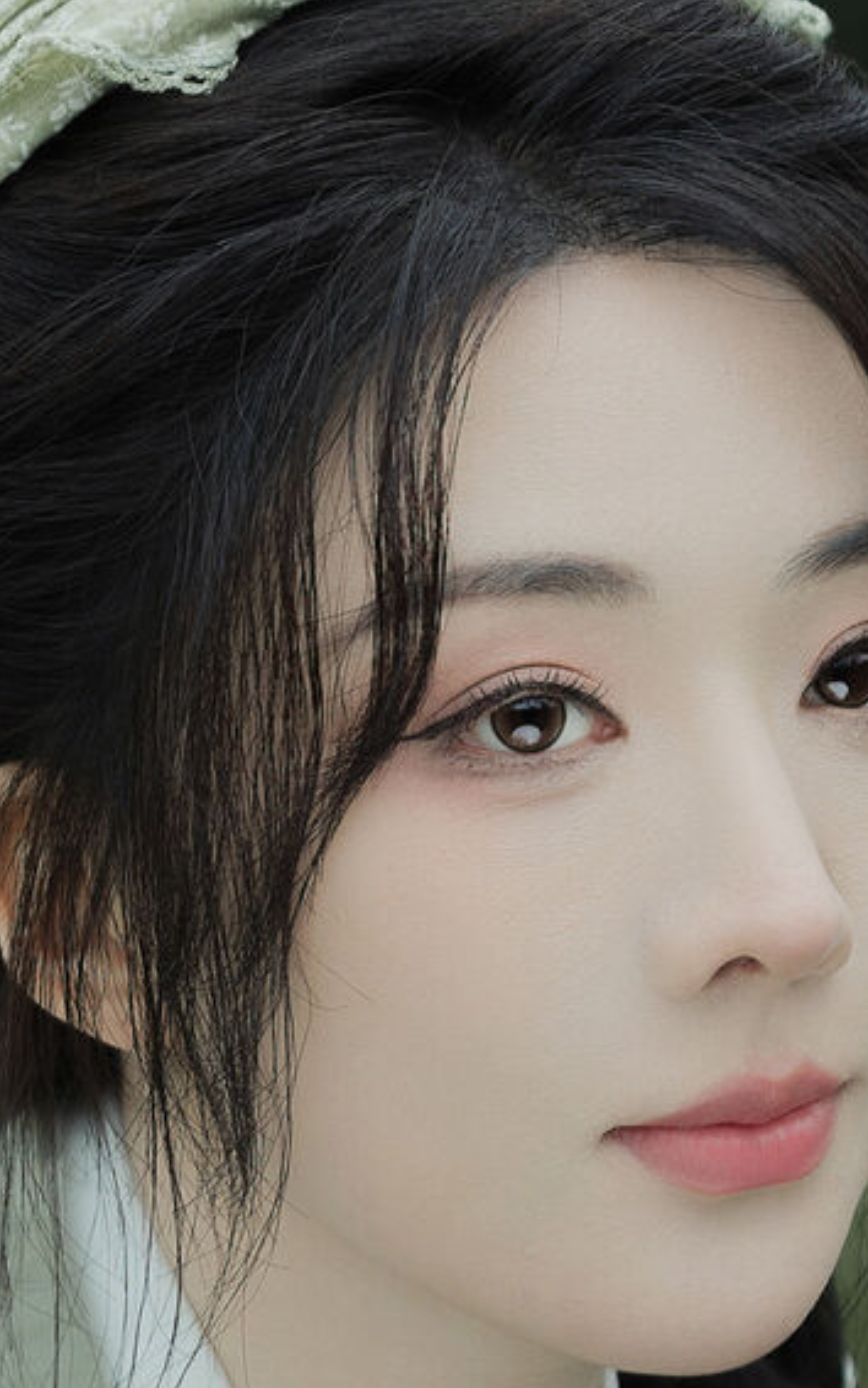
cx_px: -5
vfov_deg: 6.5
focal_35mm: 324
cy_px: 1484
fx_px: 12257
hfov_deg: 4.1
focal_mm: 100
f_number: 4
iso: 250
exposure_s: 1/640
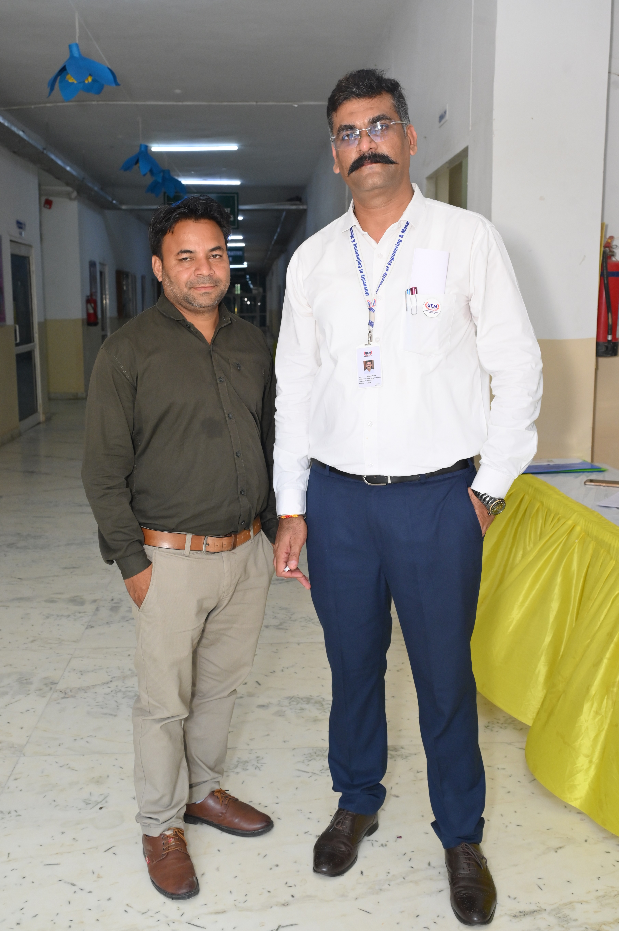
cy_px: 466
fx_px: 930
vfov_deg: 53.2
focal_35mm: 36
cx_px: 310
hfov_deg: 36.8
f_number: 7.1
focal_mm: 36
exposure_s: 1/160
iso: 1600
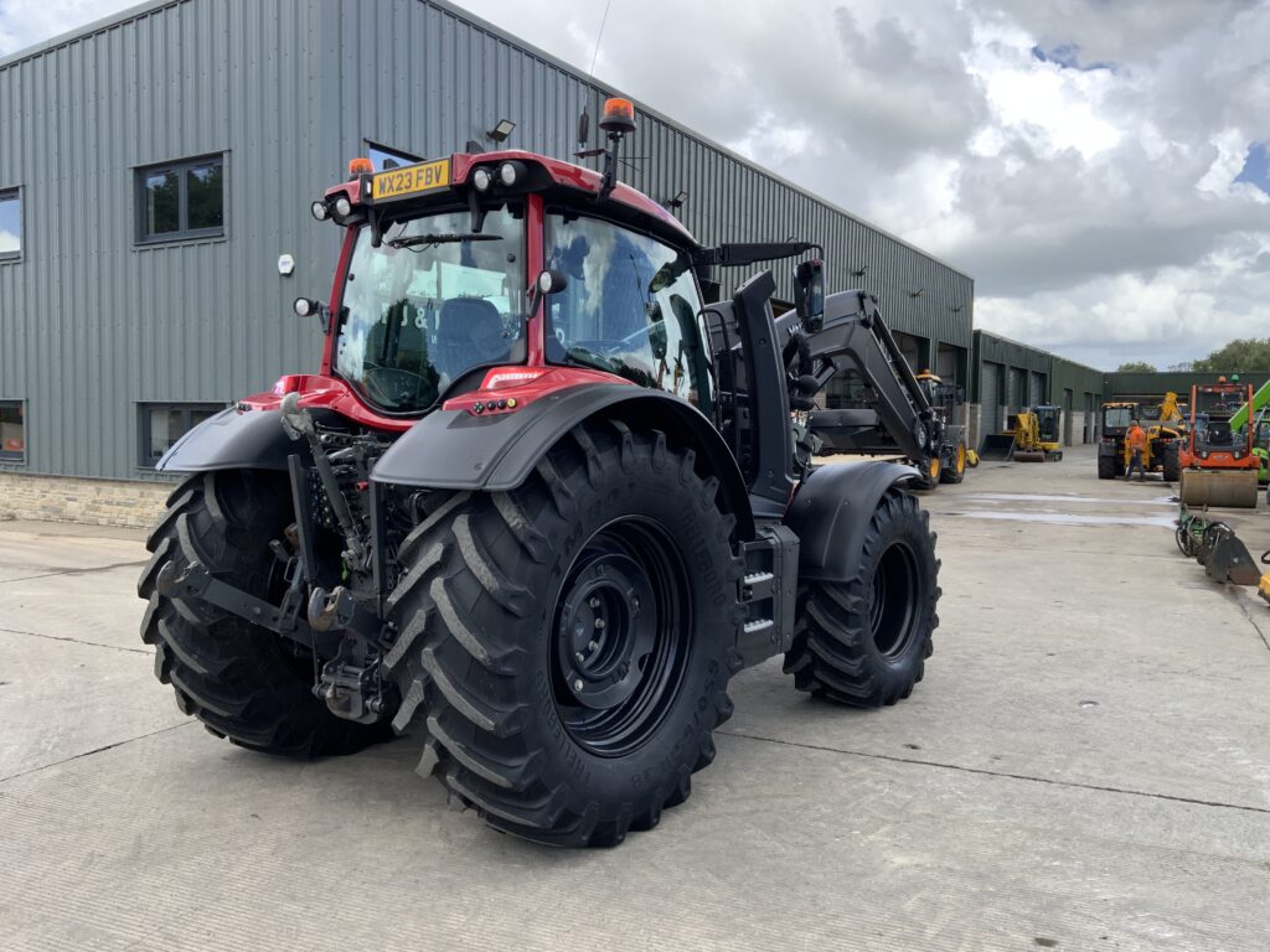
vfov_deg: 48.2
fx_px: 1064
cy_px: 476
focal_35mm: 29
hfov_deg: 61.7
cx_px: 635
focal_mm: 3
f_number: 1.8
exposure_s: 1/568
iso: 16
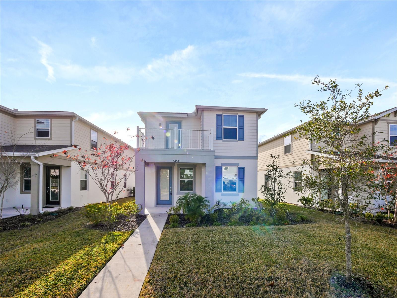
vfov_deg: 85.7
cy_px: 149
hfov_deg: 102.1
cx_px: 198
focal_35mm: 14
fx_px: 161
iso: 200
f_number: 8
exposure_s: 1/500
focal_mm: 7
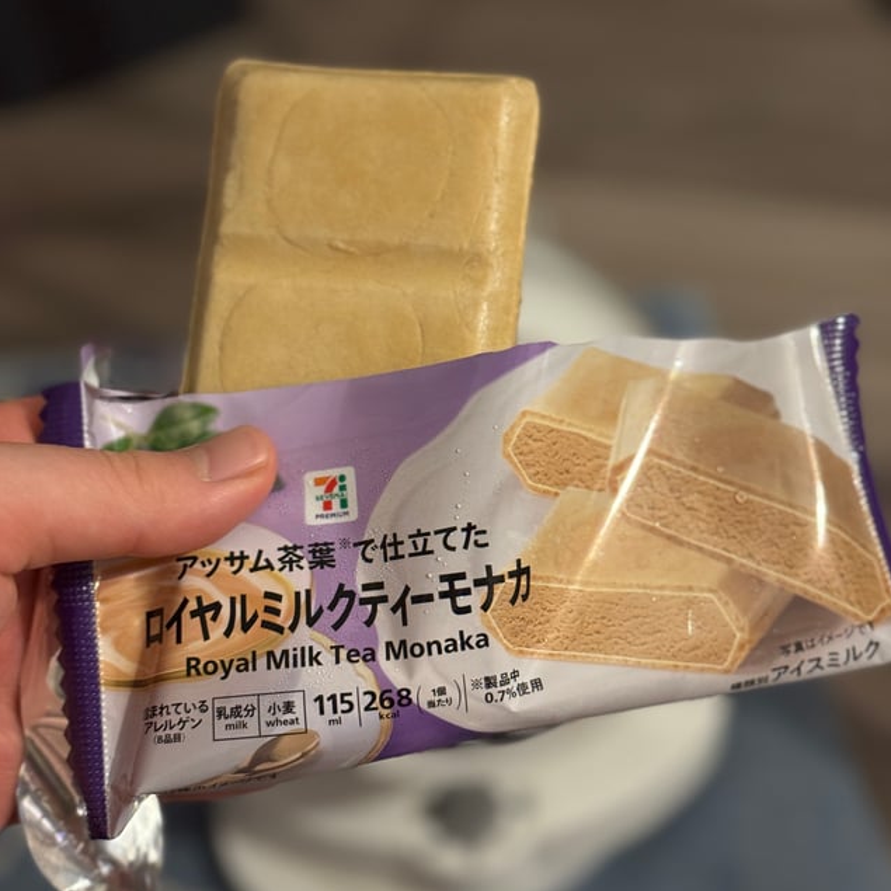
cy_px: 406
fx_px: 1660
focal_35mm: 57
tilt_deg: -48.4
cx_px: 448
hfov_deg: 30.0
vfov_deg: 30.0
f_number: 1.78
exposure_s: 1/33
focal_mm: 6.76
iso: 500
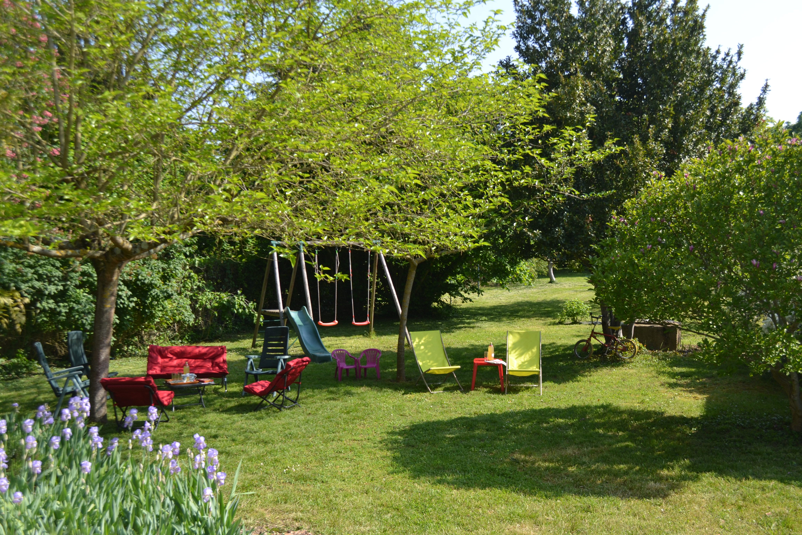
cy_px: 268
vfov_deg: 34.2
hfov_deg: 49.6
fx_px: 869
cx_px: 401
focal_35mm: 39
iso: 100
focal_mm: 26
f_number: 6.3
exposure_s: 1/200
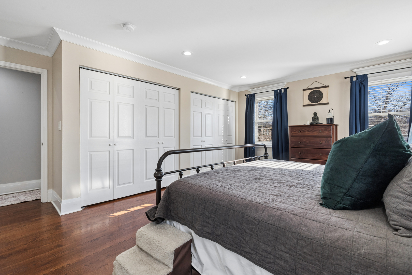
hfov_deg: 96.7
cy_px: 138
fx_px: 183
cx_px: 206
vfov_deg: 73.7
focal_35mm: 16
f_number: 8
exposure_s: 1/100
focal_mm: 16
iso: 400
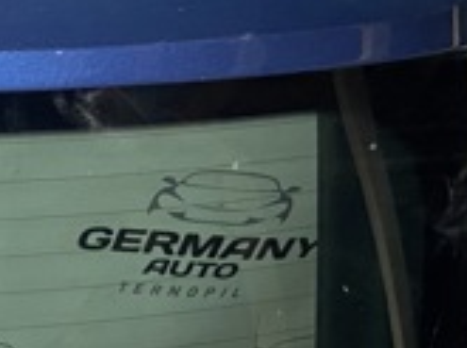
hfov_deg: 16.4
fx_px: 1360
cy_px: 307
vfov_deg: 14.5
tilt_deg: -49.2
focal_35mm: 101
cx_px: -365
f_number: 1.8
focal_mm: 4.25
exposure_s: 1/50
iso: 160
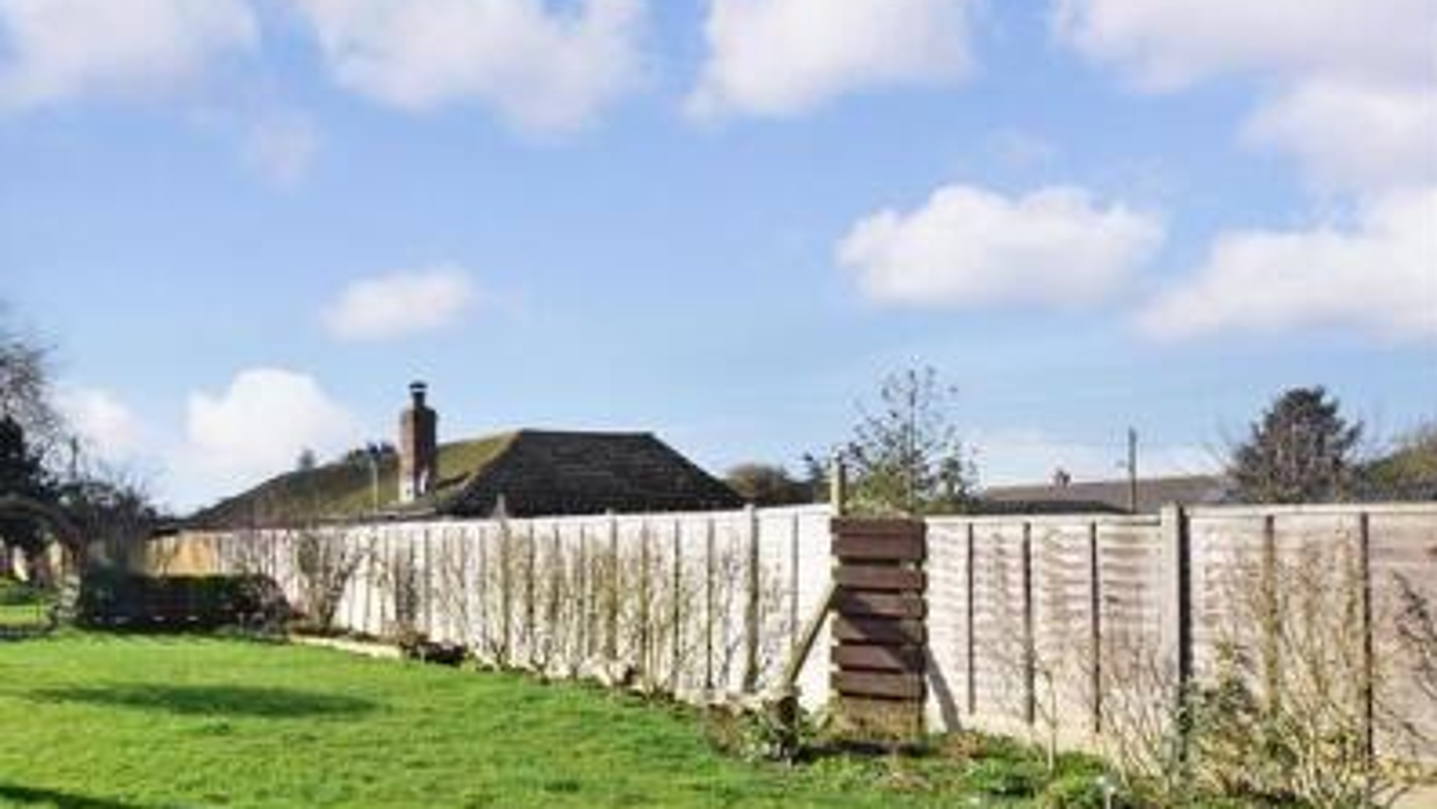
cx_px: 261
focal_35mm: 26
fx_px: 991
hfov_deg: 64.6
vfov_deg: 43.8
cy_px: 539
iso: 400
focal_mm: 10
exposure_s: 1/200
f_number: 13
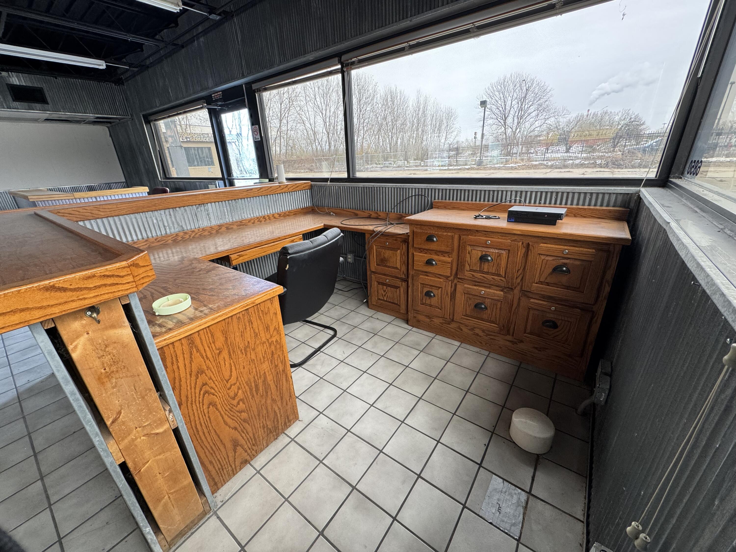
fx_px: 298
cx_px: 368
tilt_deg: -21.8
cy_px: 276
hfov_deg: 102.1
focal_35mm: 14
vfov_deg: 85.7
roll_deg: +2.7
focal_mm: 2.22
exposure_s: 1/99
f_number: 2.2
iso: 160
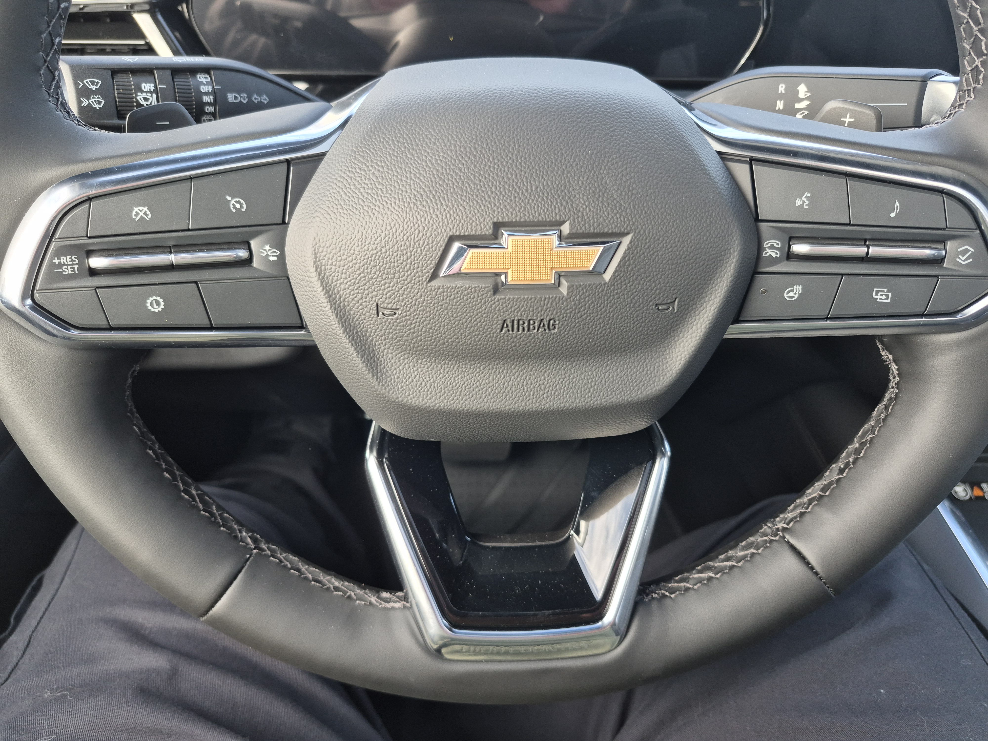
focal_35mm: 23
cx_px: 494
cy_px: 370
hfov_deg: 73.9
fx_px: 656
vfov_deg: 58.9
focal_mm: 5.4
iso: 100
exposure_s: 1/180
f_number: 1.8
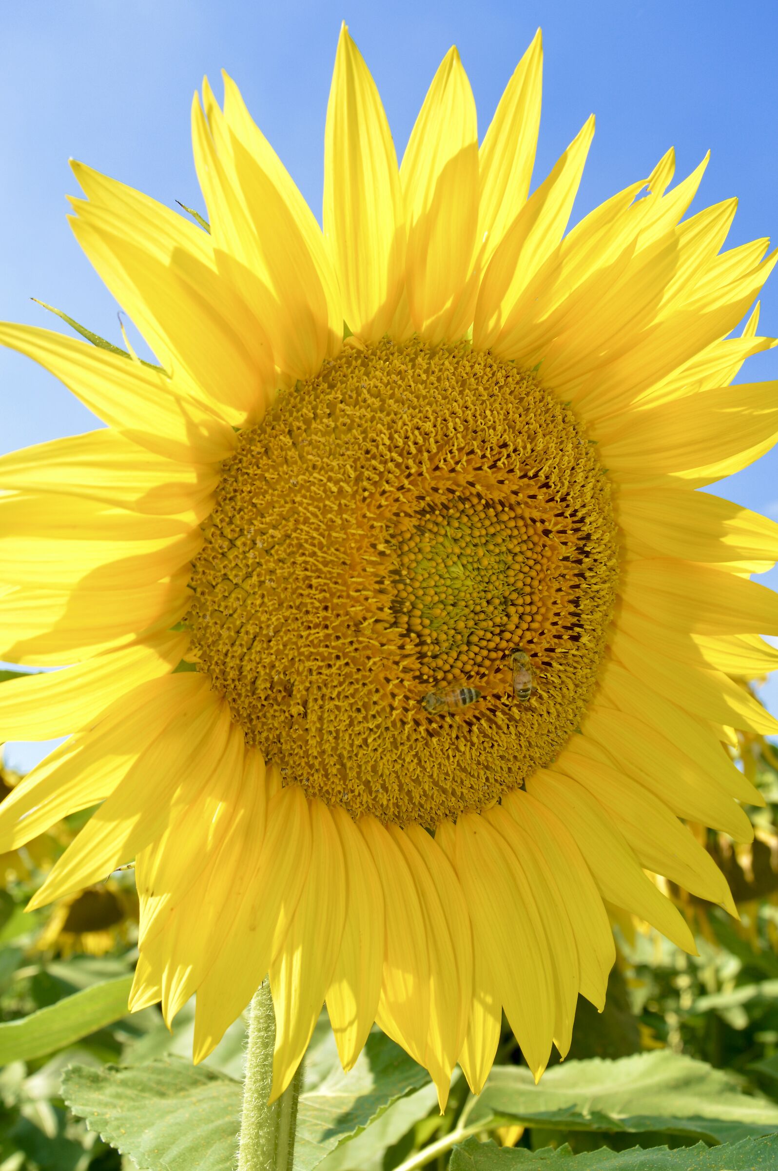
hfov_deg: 31.8
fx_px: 1364
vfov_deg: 46.4
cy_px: 586
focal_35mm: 42
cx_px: 389
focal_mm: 28
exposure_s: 1/125
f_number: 8
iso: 100
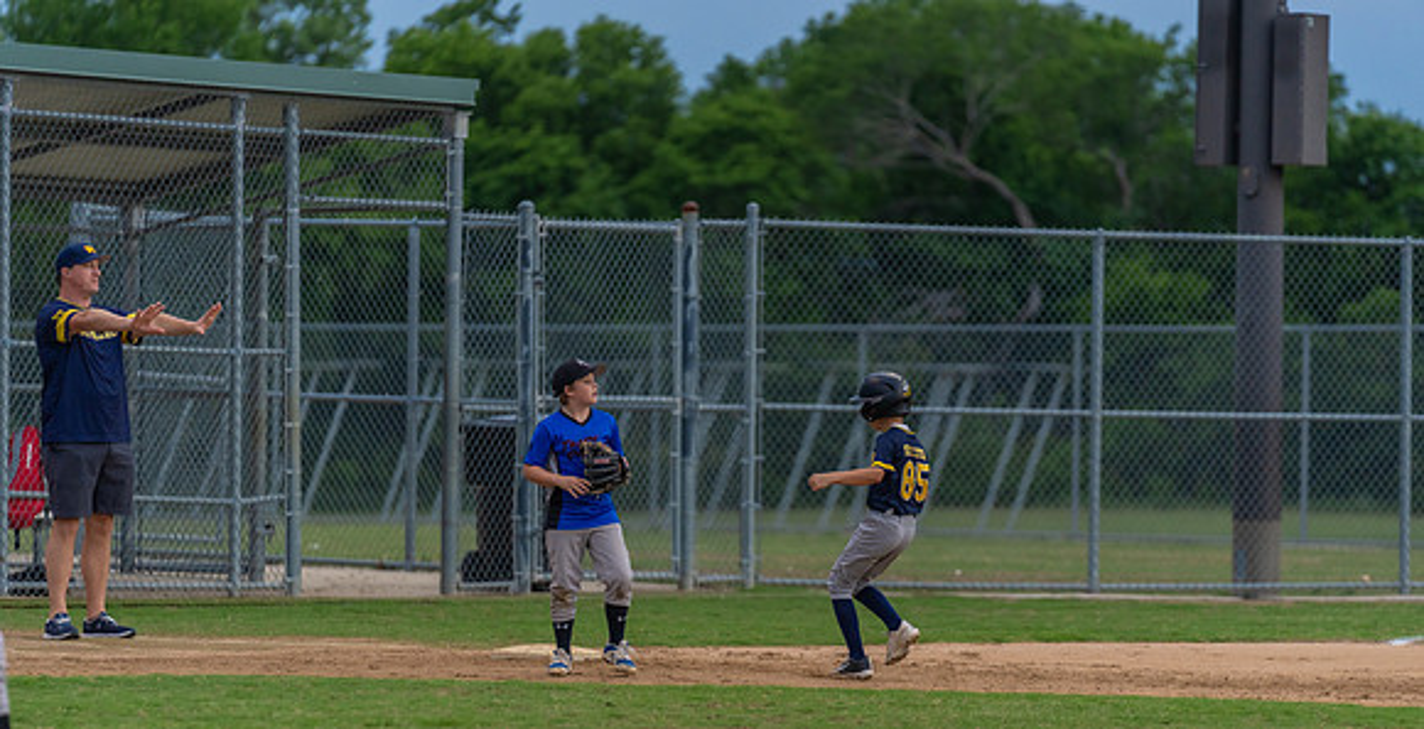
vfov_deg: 5.3
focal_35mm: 214
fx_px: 7910
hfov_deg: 10.3
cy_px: 474
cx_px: 712
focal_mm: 200
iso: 1000
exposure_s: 1/1000
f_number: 2.8
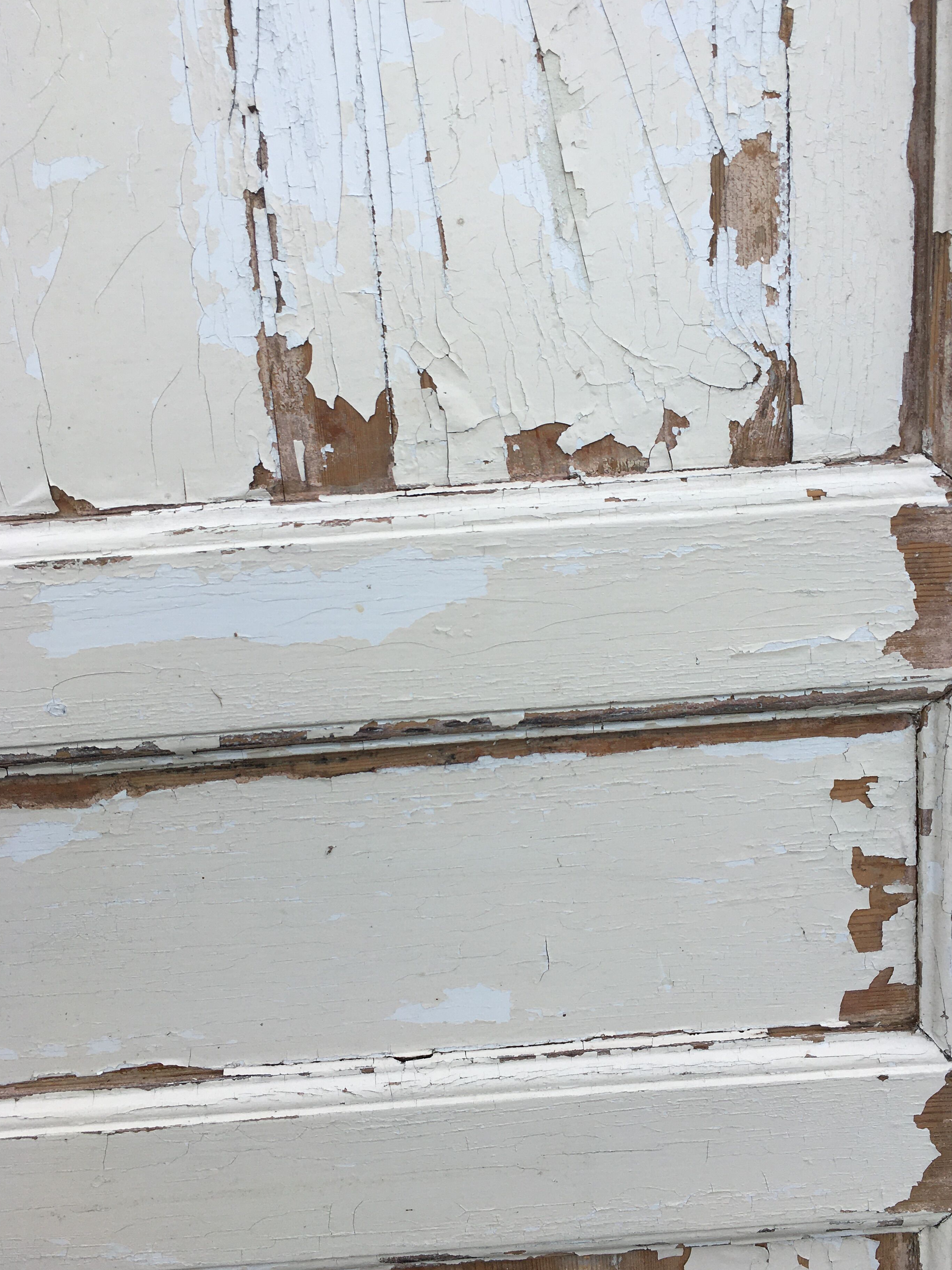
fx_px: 1173
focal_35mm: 32
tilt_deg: -25.3
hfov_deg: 44.1
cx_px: 504
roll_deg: +0.6
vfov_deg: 56.8
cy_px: 614
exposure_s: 1/450
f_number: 2.2
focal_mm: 4.15
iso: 25
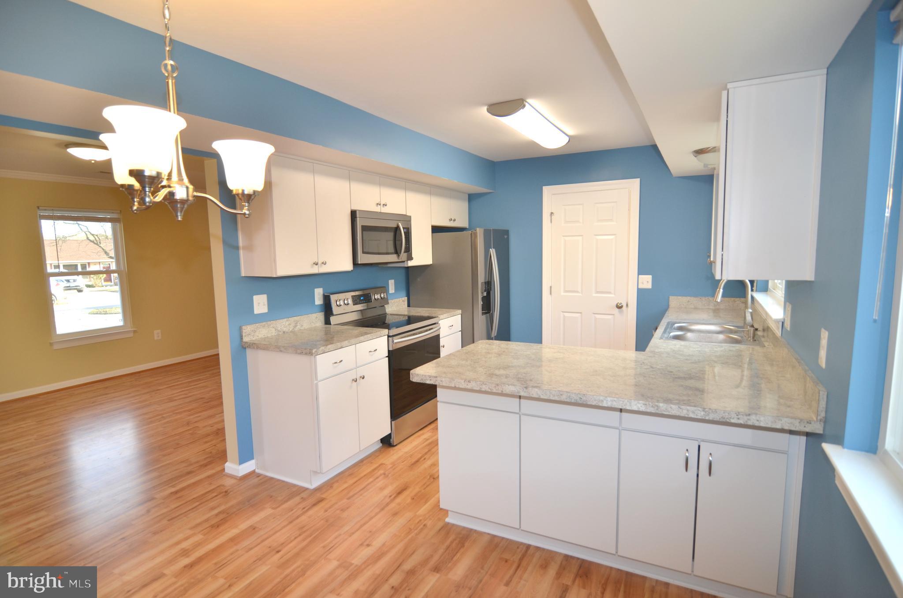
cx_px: 452
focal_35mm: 18
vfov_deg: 67.1
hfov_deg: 90.1
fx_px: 451
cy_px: 299
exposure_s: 1/60
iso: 250
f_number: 4
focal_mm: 12
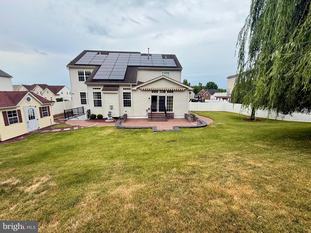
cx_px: 156
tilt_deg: -9.5
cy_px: 116
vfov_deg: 85.7
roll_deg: -0.8
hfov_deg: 102.1
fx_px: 126
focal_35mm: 14
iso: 50
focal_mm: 2.22
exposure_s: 1/694
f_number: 2.2
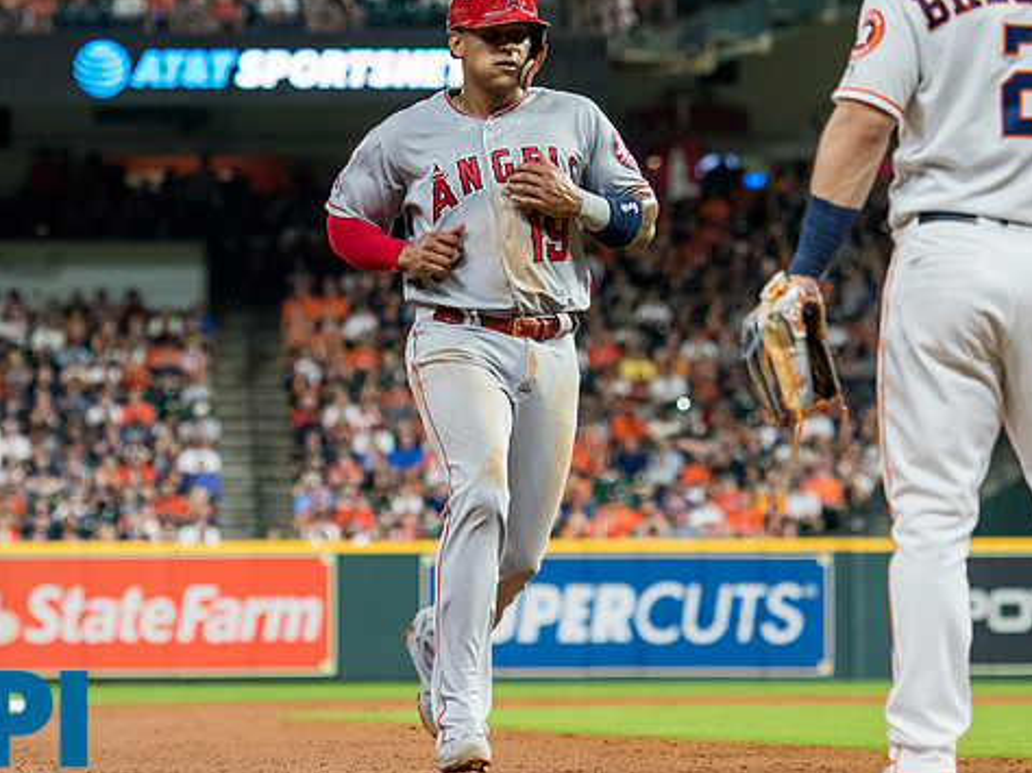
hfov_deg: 7.5
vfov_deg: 5.6
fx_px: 7837
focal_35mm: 263
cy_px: 316
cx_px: 562
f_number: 4
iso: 2500
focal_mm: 120
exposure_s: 1/1250
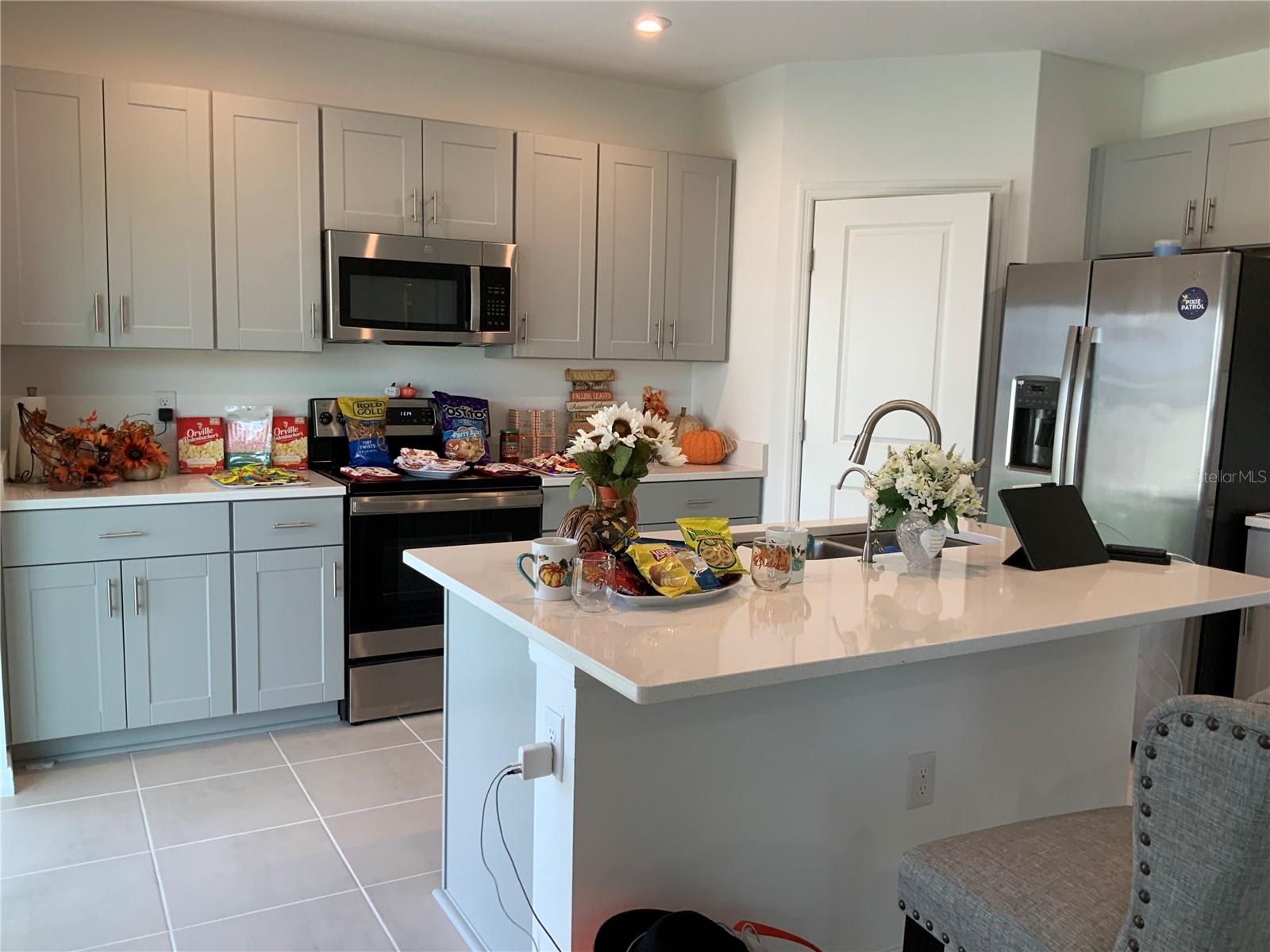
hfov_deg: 61.7
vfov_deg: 48.2
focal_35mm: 29
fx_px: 1064
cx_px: 635
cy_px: 476
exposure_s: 1/120
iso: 64
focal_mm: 3
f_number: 1.8
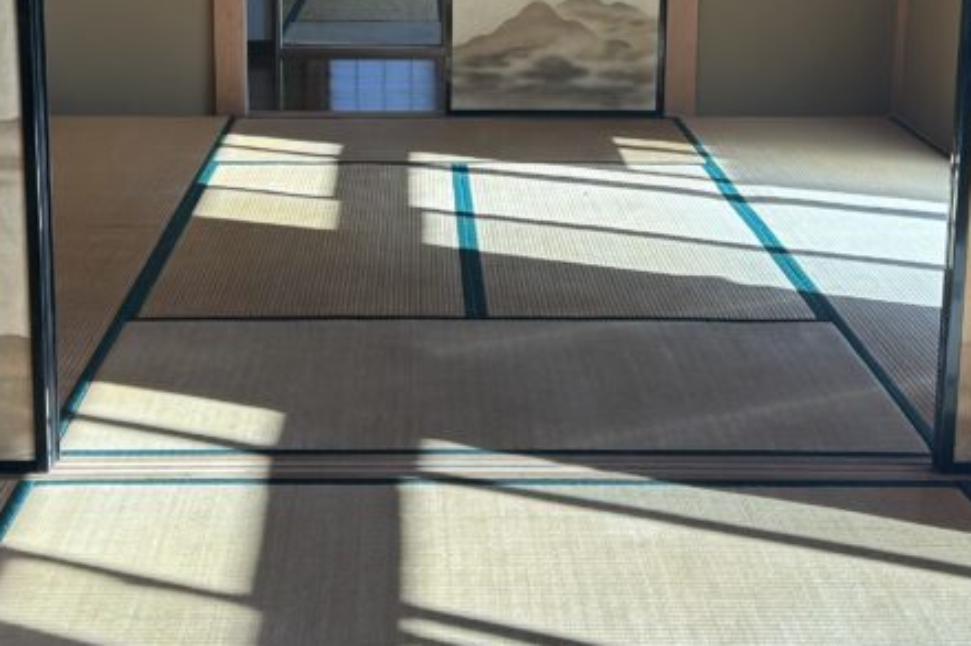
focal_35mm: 63
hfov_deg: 31.9
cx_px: 422
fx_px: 1699
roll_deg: +0.0
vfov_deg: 21.3
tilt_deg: -10.5
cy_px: 128
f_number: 1.5
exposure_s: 1/375
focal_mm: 5.7
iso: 50
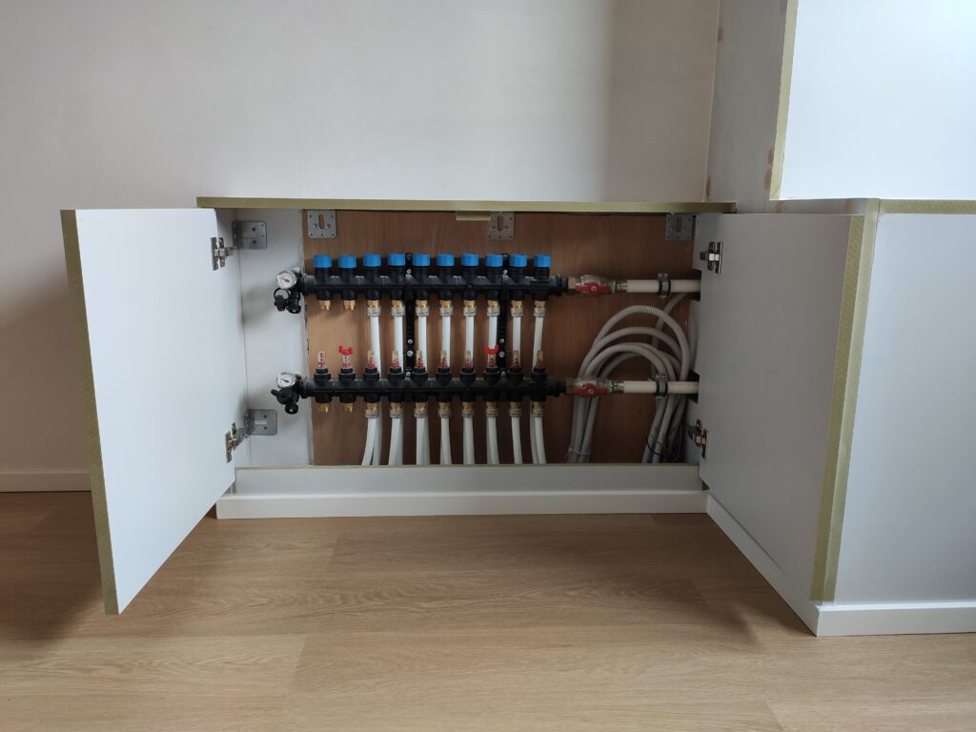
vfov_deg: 53.1
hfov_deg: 67.3
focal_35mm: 26
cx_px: 488
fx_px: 733
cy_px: 366
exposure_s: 1/50
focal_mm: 4.77
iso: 288
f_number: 1.75
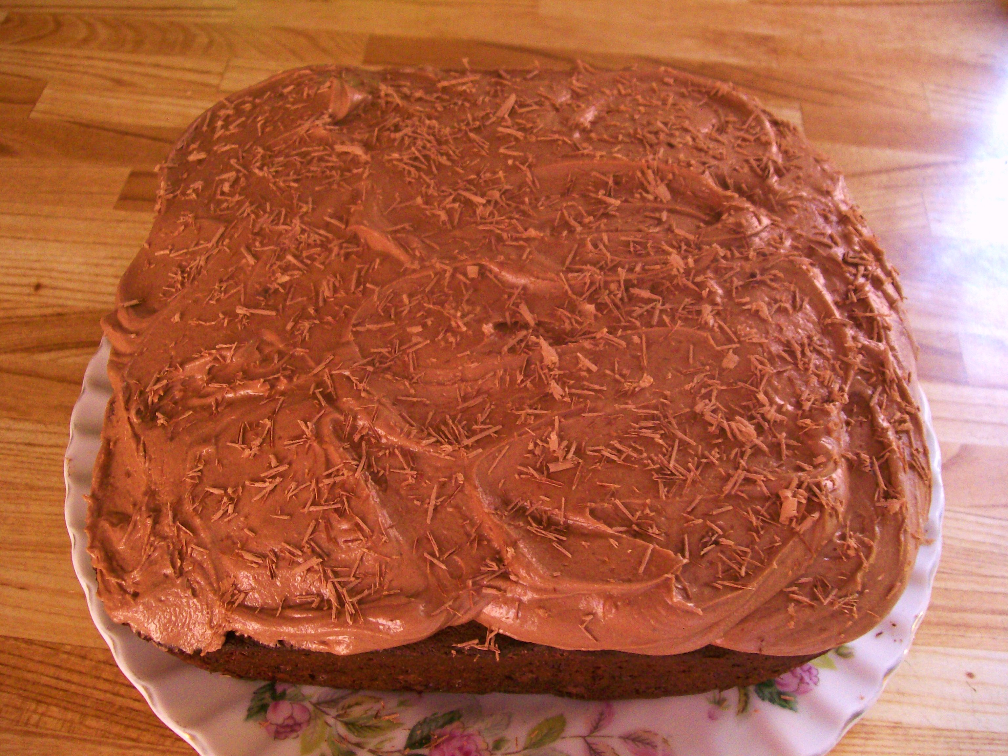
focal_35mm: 36
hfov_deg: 51.4
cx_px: 504
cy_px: 378
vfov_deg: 39.7
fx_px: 1048
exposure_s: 1/8
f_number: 2.7
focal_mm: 6
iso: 160
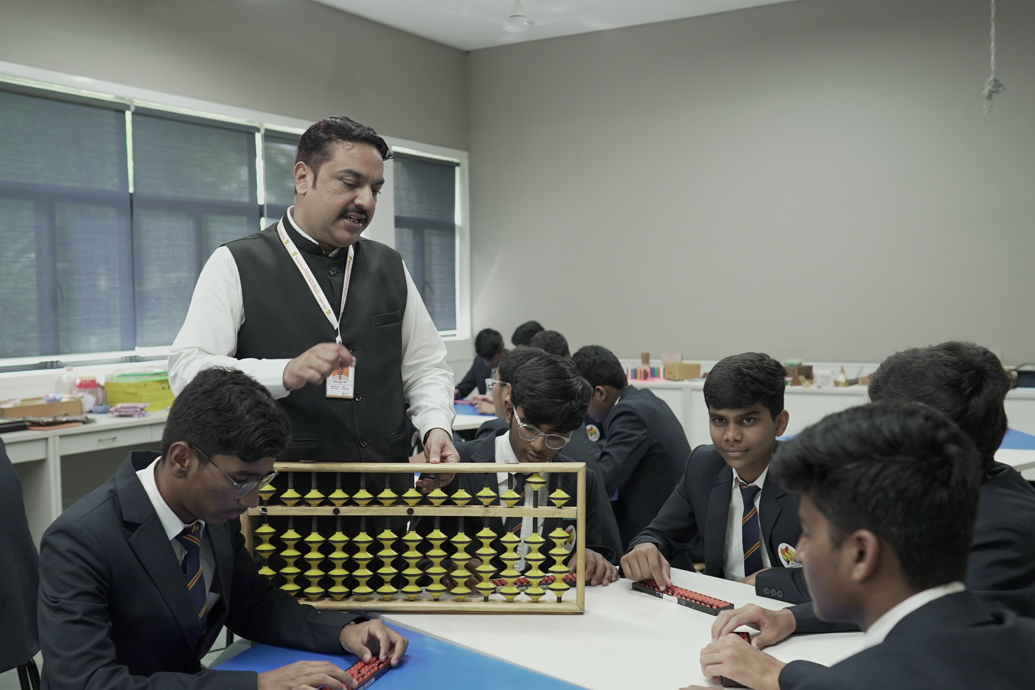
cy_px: 345
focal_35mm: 36
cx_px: 518
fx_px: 1035
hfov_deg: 53.1
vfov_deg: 36.9
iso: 1000
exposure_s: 1/100
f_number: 2.5
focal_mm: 24
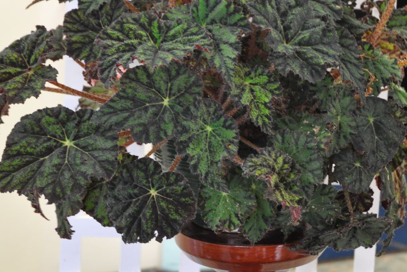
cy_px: 89
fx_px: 1017
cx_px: 250
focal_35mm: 90
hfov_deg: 22.6
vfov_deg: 15.2
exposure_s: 1/25
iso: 1600
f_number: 4.2
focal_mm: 40
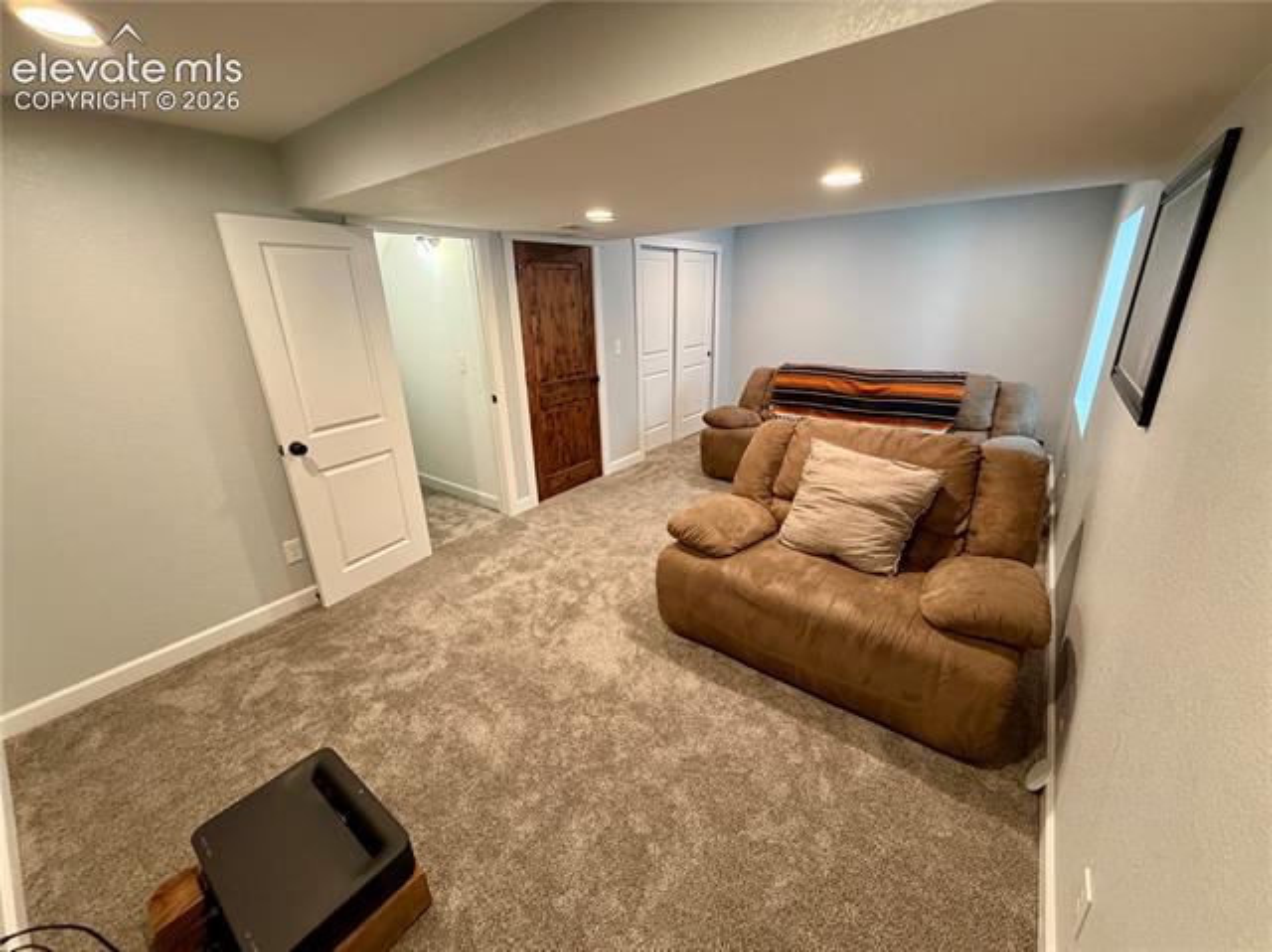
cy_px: 476
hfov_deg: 102.1
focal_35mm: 14
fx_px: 514
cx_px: 636
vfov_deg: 85.6
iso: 320
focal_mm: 2.22
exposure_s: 1/60
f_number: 2.2
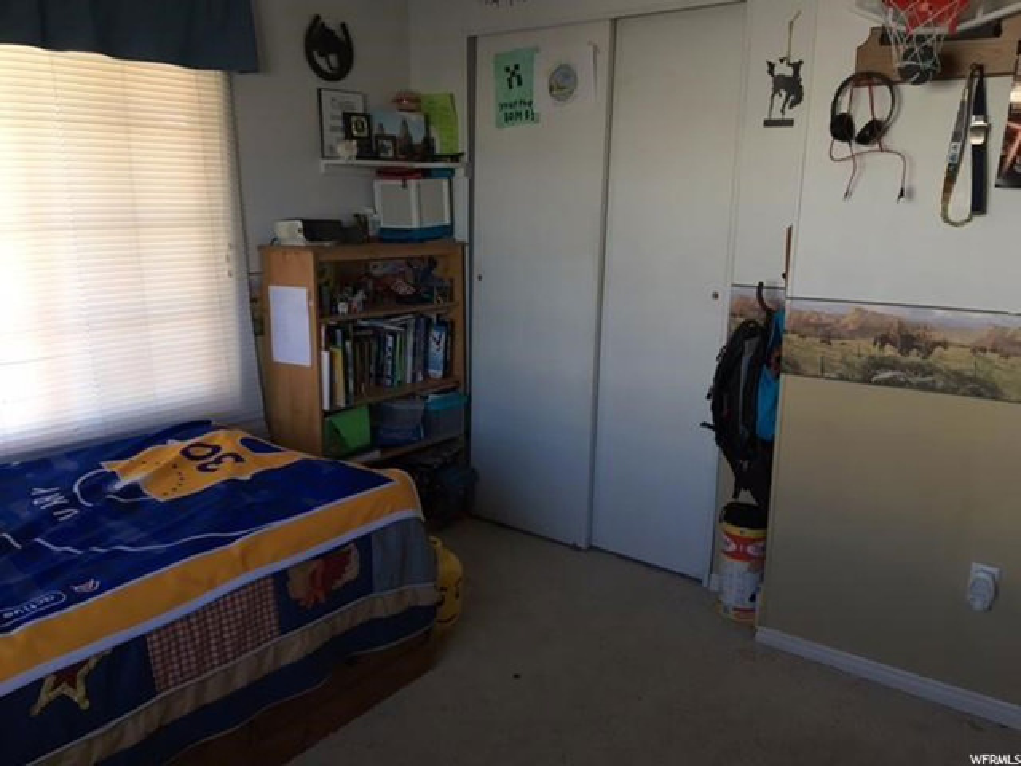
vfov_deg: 48.2
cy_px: 383
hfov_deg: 61.7
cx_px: 510
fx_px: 855
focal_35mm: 29
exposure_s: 1/33
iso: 32
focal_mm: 4.15
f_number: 2.2
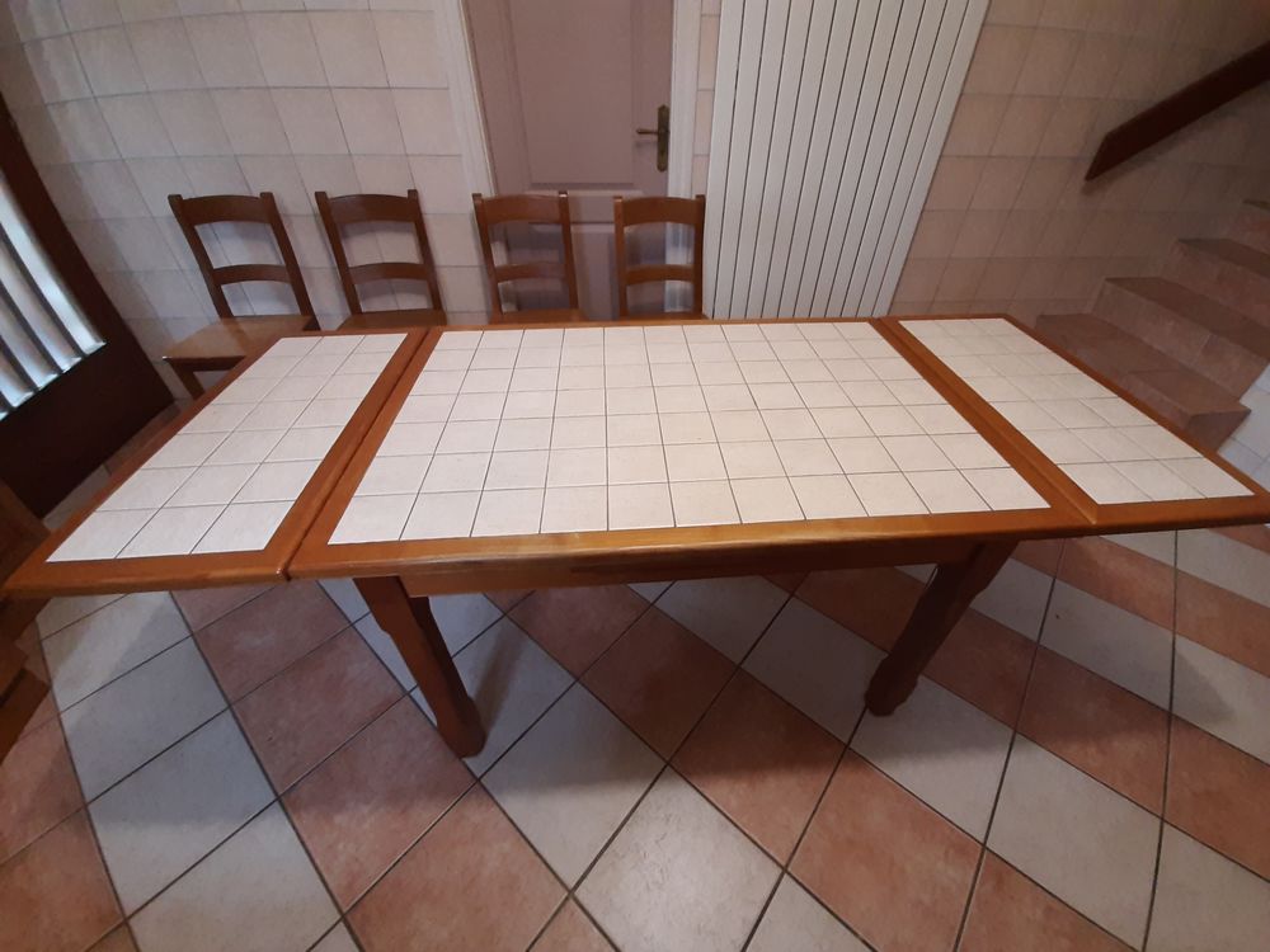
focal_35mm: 13
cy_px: 476
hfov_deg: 106.2
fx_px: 477
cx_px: 635
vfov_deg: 89.9
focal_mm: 1.42
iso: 200
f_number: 2.2
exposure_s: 1/25
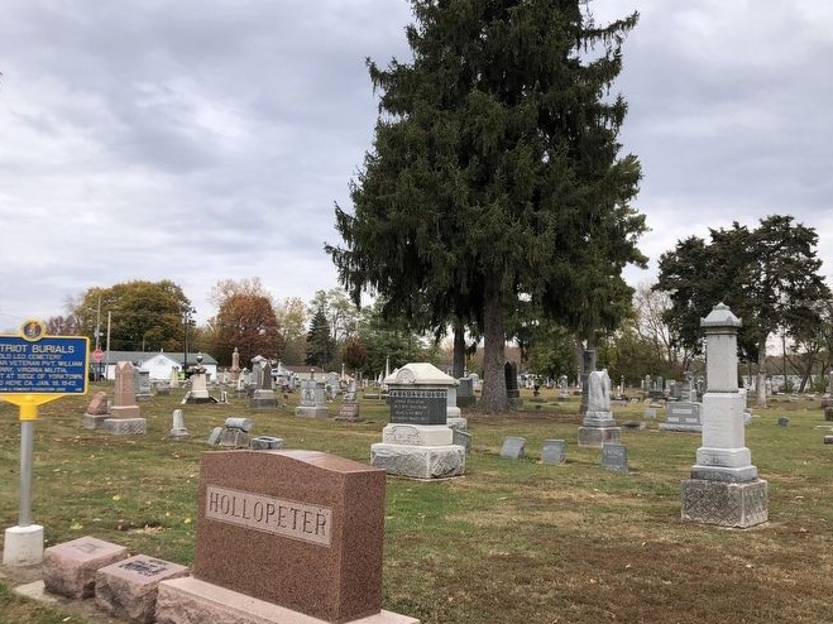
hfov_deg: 53.9
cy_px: 331
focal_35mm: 34
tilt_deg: +3.0
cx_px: 447
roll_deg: +0.6
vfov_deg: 41.8
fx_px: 818
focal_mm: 4
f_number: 1.8
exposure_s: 1/738
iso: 20
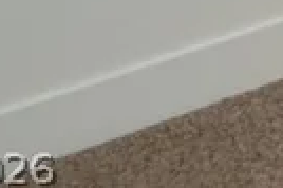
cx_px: 927
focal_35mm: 206
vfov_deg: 5.8
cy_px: -515
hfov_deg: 8.1
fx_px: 1617
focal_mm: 18
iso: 200
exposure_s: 1/40
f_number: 3.5
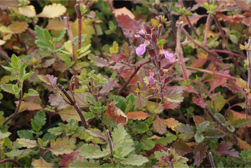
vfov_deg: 9.1
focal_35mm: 150
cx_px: 126
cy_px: 84
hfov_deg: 13.7
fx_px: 1046
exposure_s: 1/160
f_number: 14
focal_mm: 100
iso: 1600
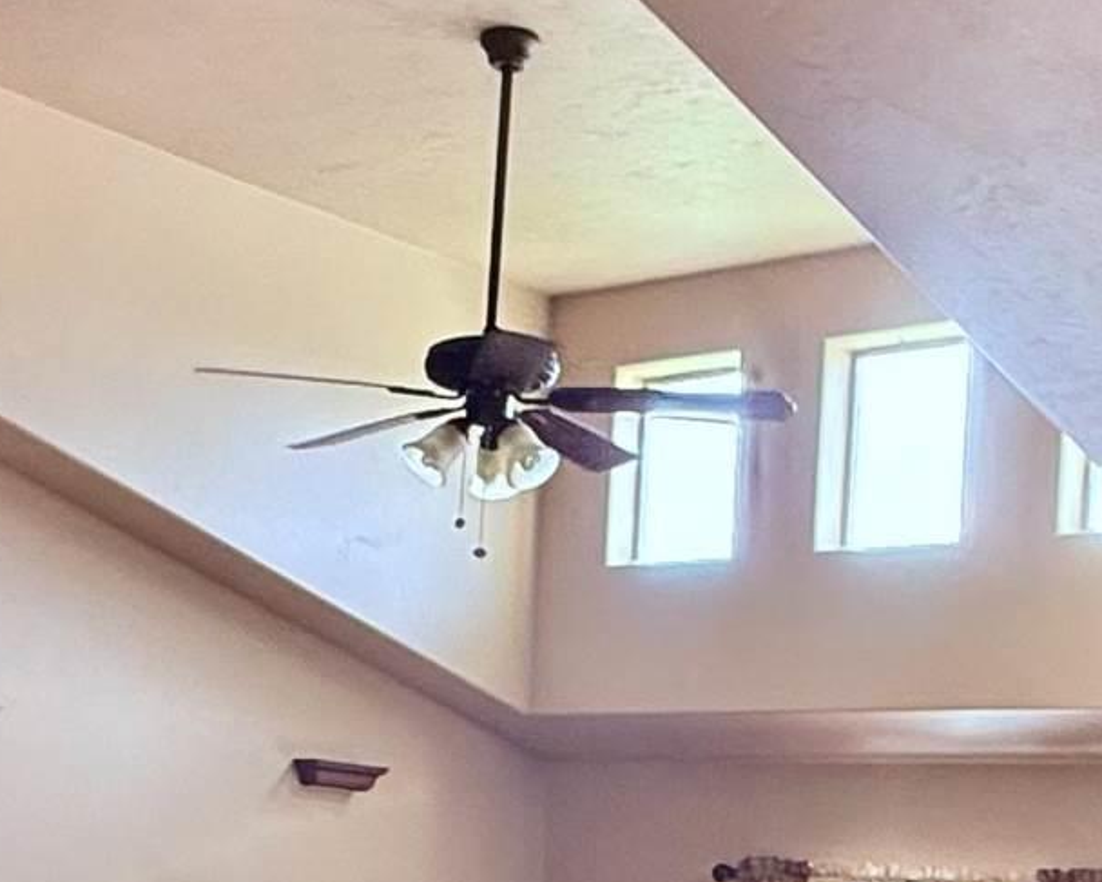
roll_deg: -1.7
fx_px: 2252
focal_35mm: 69
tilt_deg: +0.2
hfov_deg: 27.5
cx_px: 466
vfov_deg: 21.4
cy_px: 880
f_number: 2.2
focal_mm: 2.22
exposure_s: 1/120
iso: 320
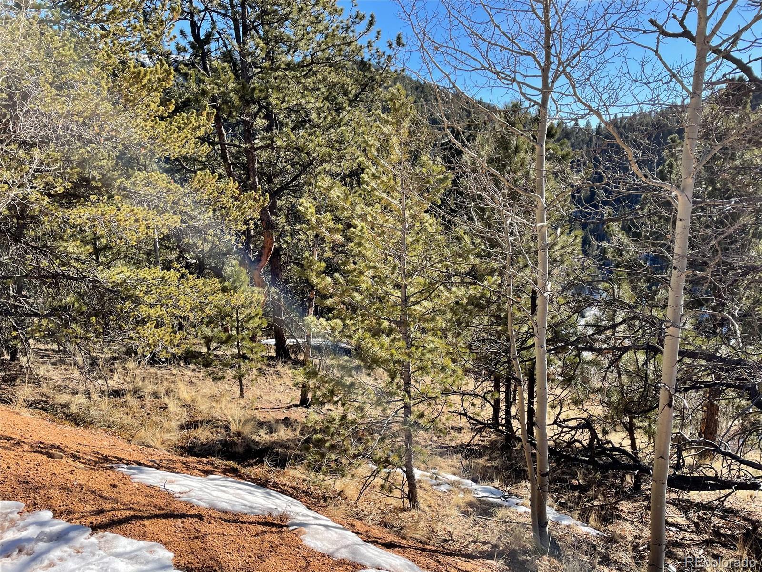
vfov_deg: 53.1
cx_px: 381
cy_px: 286
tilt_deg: -11.0
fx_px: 572
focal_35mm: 26
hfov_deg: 67.3
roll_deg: +0.7
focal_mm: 4.2
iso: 32
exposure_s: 1/1553
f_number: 1.6
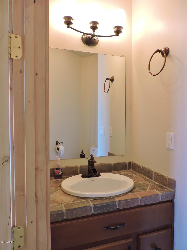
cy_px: 125
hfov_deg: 56.8
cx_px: 94
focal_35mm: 24
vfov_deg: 71.6
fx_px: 173
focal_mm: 4.3
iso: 220
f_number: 3
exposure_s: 1/30
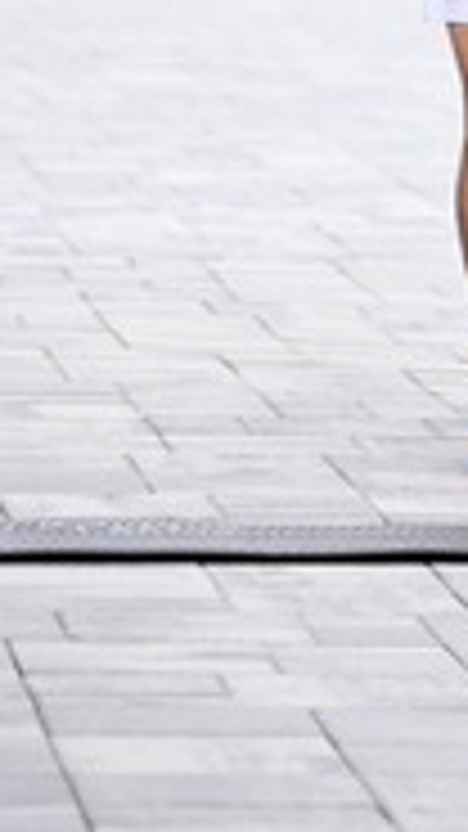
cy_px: -355
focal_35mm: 327
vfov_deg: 6.5
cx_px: 637
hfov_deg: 3.7
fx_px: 7217
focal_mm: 105
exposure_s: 1/1600
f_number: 2.8
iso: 640
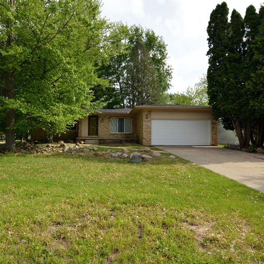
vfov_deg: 74.8
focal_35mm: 20
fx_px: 173
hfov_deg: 74.3
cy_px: 133
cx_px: 110
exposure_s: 1/200
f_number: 9
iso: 100
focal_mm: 10
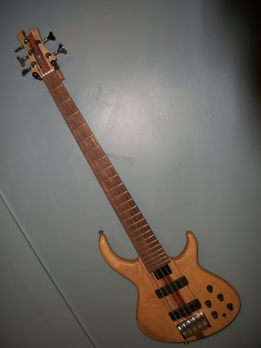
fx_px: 352
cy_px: 174
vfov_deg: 52.6
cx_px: 130
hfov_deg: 40.7
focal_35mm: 35
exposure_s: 1/30
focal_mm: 6.3
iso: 80
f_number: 3.1
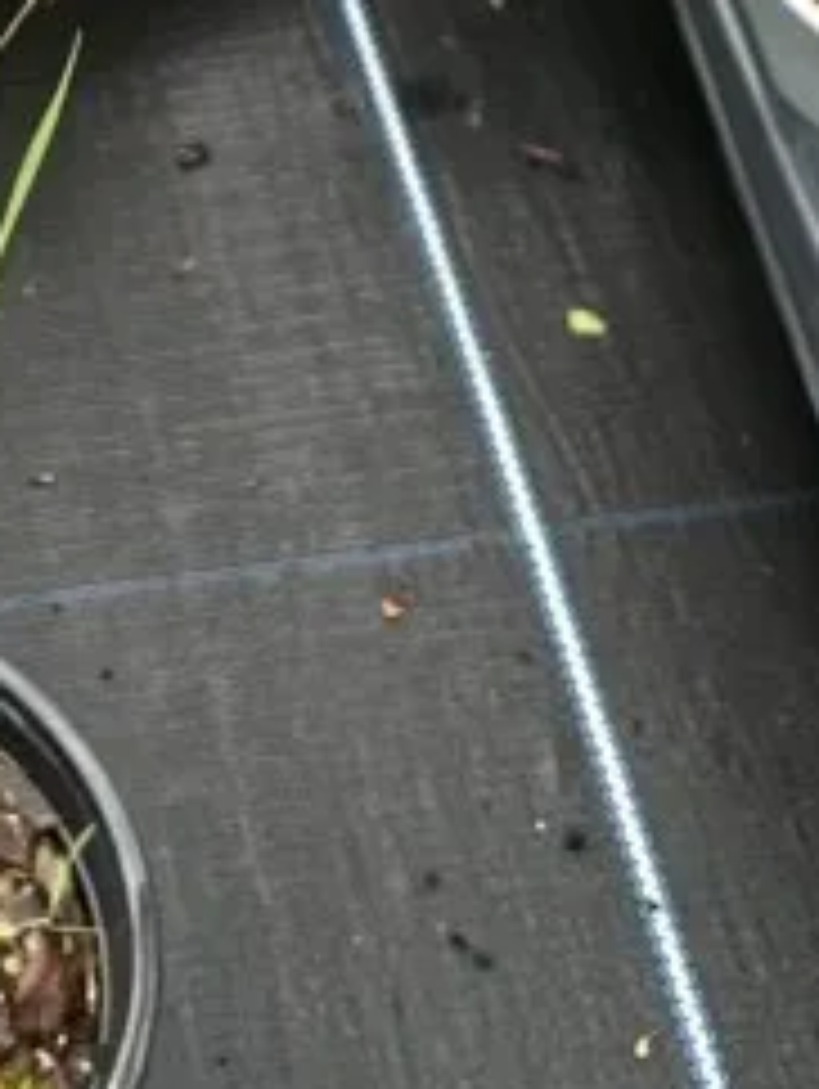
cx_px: -207
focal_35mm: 116
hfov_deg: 12.4
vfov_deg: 15.9
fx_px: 3653
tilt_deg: -42.2
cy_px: -396
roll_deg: -3.6
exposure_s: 1/422
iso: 50
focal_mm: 5.1
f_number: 1.6
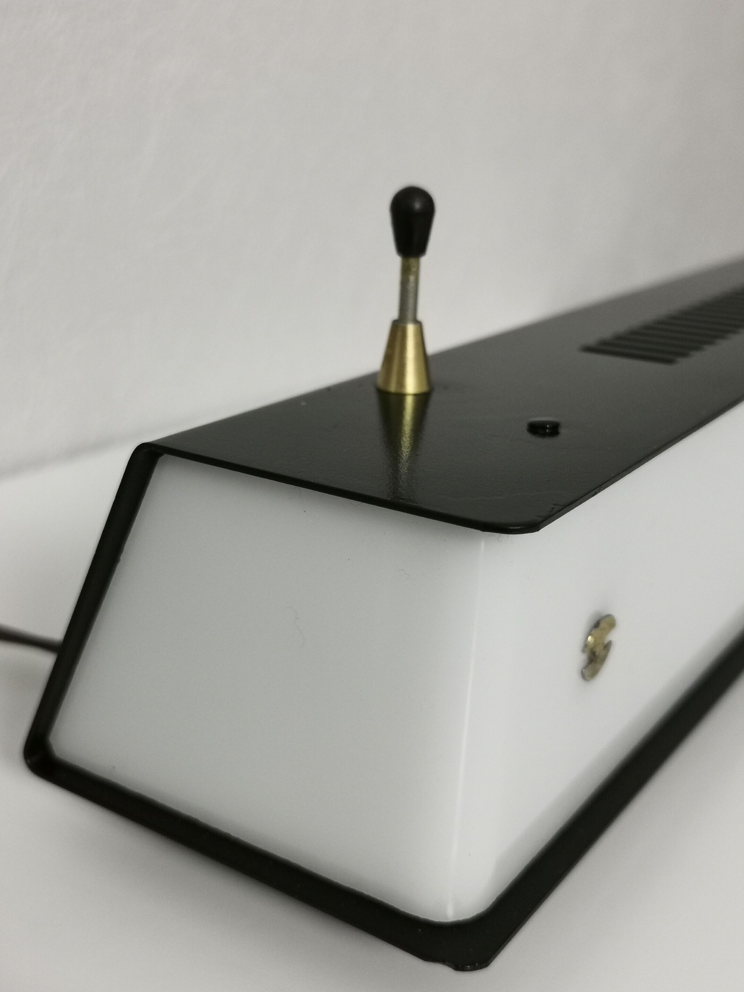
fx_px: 1203
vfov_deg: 44.8
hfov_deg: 34.4
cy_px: 458
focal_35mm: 42
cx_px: 380
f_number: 1.8
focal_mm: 5.58
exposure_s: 1/34.5
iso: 500
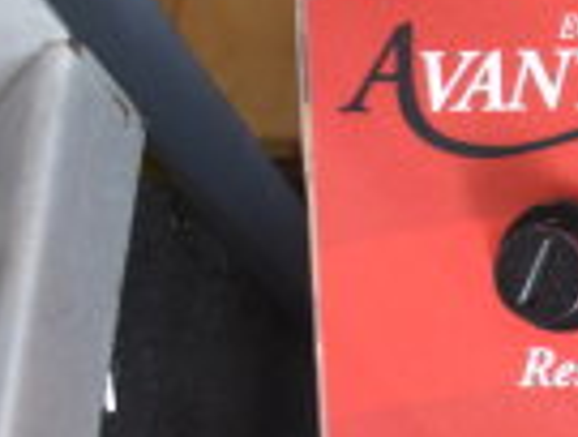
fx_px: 2176
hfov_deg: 12.7
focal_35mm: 130
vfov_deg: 11.4
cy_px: 152
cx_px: 1259
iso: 900
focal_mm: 20
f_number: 3.8
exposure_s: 1/30
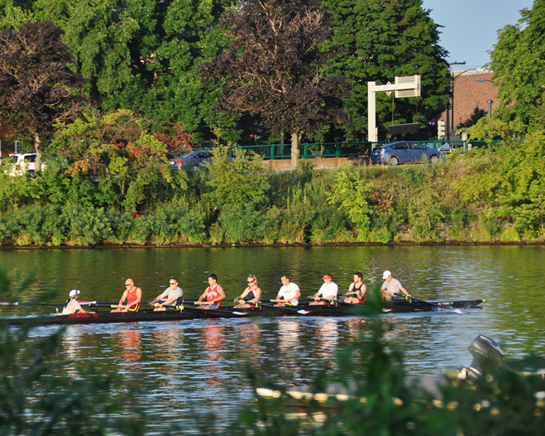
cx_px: 222
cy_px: 217
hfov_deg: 8.7
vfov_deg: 7.0
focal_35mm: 222
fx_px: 3580
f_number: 7.1
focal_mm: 130
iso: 200
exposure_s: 1/200
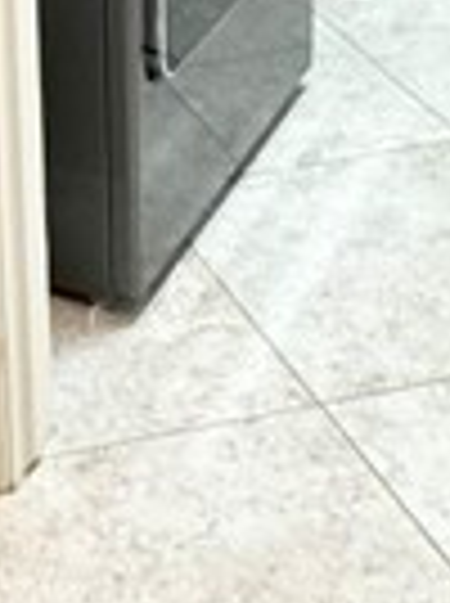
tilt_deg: -16.2
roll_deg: +6.9
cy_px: -243
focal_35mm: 107
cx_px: -374
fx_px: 1861
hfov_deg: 12.5
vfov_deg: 17.0
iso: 250
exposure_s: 1/60
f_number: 2.2
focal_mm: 2.22
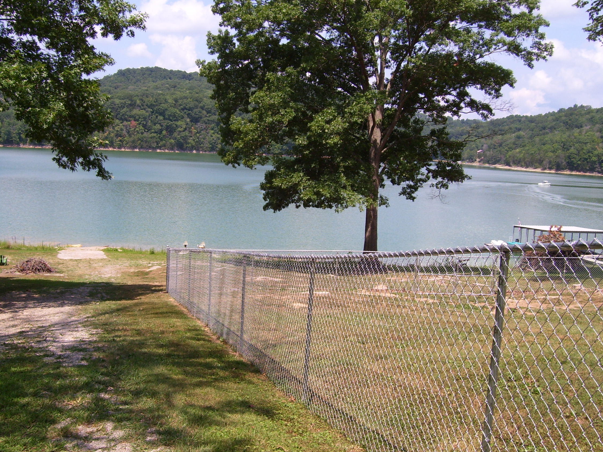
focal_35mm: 37
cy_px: 220
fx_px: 644
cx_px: 296
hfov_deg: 50.1
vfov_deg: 38.7
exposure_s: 1/500
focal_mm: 6
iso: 80
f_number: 4.8
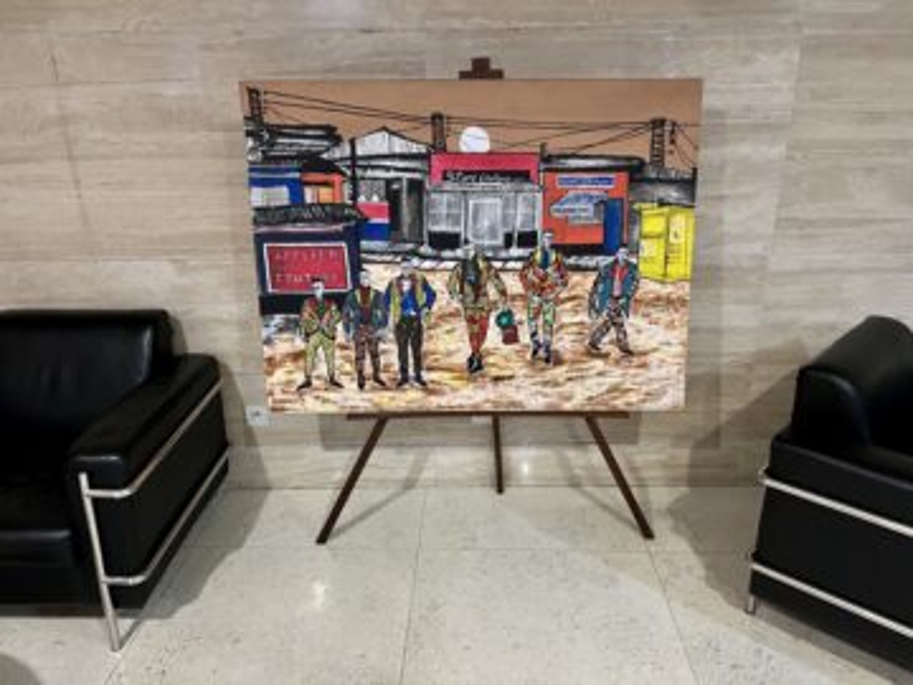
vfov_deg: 53.1
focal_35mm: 26
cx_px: 456
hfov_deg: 67.3
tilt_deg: -19.1
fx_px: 686
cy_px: 342
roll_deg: +0.1
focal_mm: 5.7
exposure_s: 1/40
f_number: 1.5
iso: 640
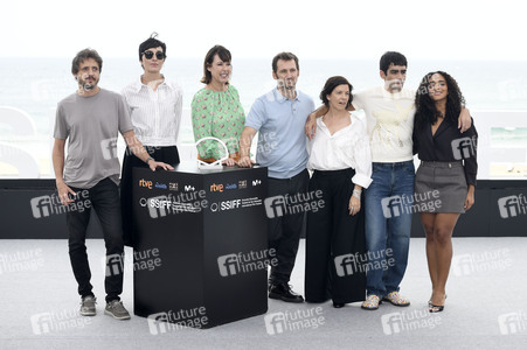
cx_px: 264
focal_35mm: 70
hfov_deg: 28.9
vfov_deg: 19.4
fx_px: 1024
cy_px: 175
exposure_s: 1/640
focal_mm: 70
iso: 400
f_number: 5.6
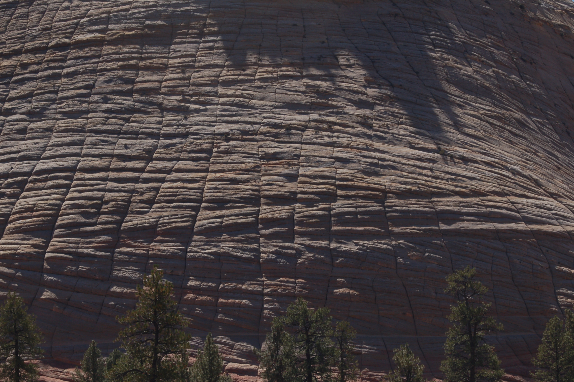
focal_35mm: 132
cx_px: 273
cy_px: 200
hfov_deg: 15.5
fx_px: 2103
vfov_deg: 10.4
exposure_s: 1/60
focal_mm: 80
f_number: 14
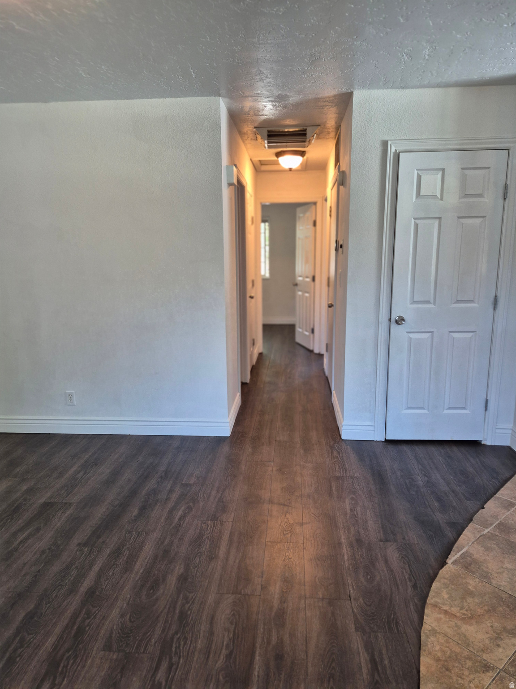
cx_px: 258
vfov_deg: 73.9
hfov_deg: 58.9
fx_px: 457
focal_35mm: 23
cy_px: 344
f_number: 1.8
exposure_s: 1/120
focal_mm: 5.4
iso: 250
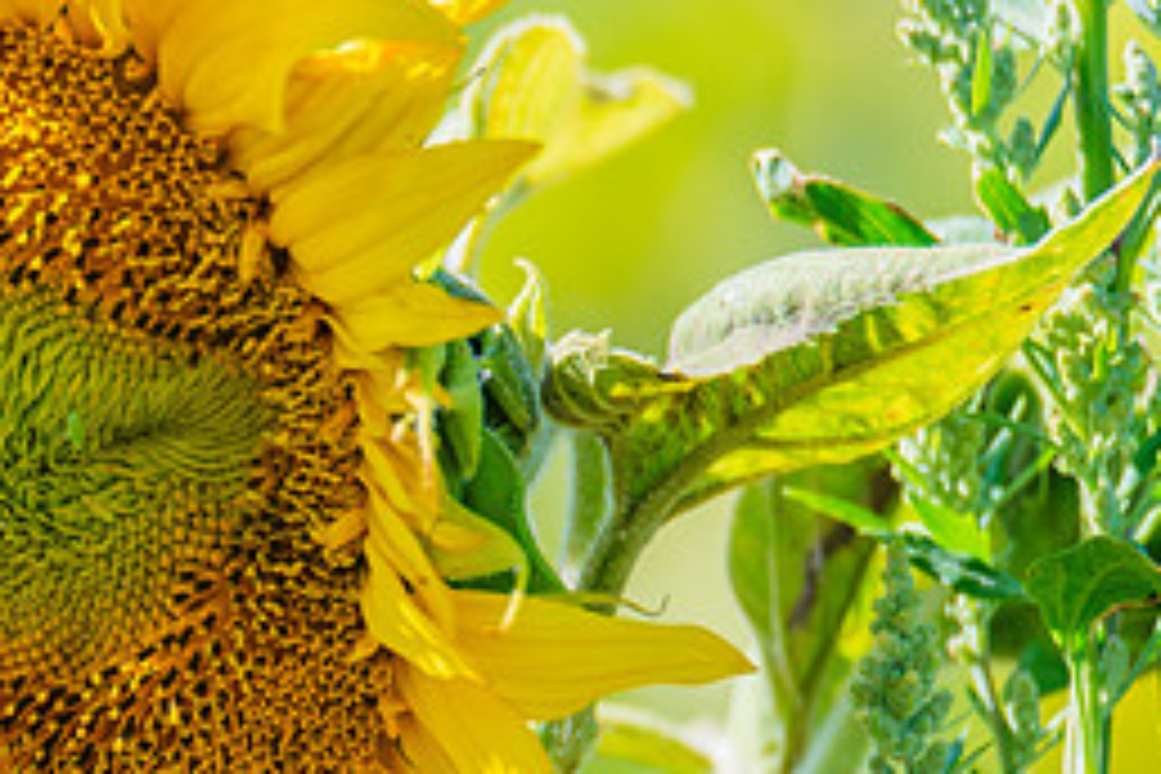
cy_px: 565
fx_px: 43437
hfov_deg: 1.5
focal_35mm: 1347
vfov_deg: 1.0
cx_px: 14
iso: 1250
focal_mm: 600
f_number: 6.3
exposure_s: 1/2500
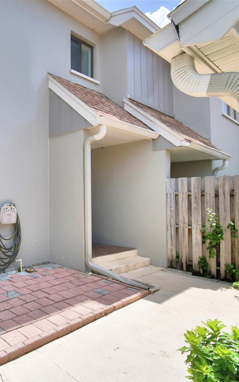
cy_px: 191
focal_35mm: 23
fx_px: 240
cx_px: 0
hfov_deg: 45.0
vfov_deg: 77.1
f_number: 4.5
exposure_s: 1/640
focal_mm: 10
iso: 100
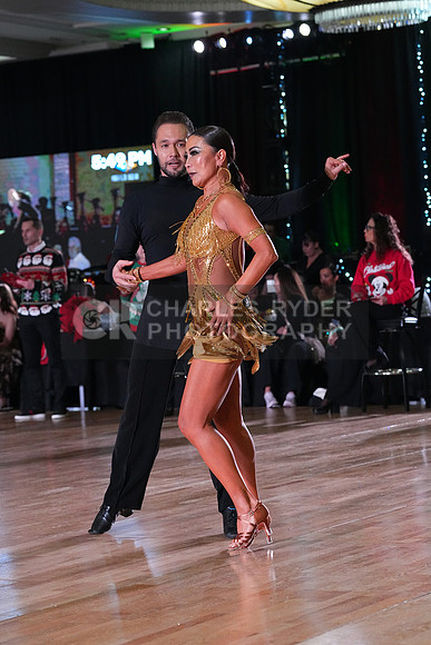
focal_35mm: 99
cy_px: 322
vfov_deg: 20.6
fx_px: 1777
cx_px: 216
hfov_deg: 13.8
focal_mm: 99
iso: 8000
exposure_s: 1/400
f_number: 5.6
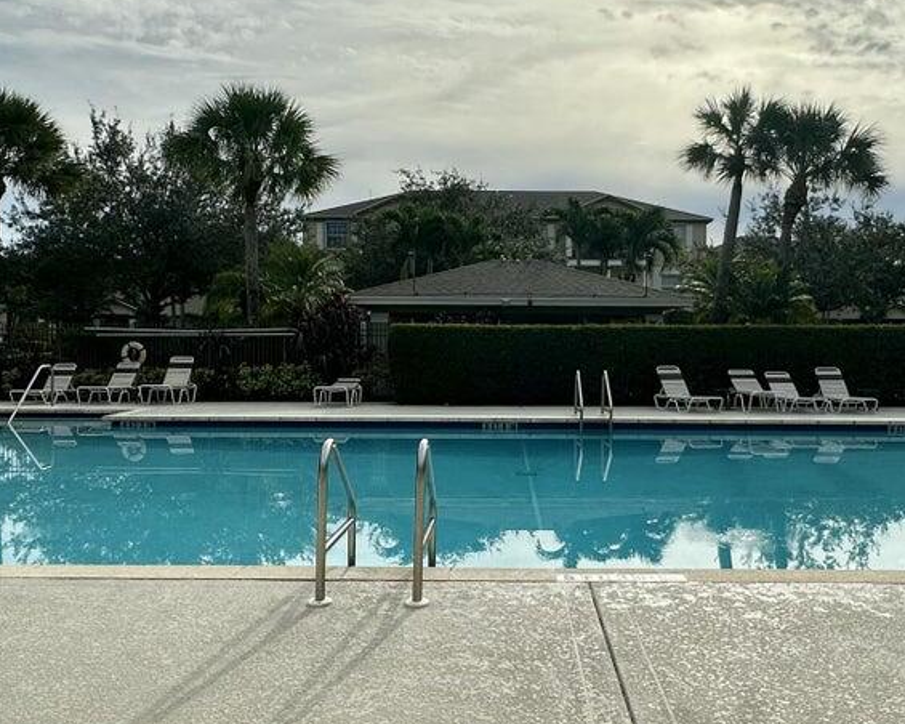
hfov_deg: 54.2
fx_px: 884
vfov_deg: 44.5
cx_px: 491
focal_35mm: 33
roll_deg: -0.8
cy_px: 362
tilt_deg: -1.7
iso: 40
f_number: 2.2
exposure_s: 1/3125
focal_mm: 2.22
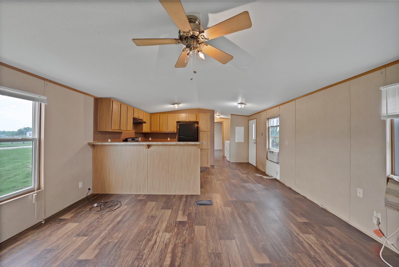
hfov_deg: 112.6
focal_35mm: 12
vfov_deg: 90.1
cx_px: 200
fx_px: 133
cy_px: 134
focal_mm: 12
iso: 640
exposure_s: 1/20
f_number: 2.8
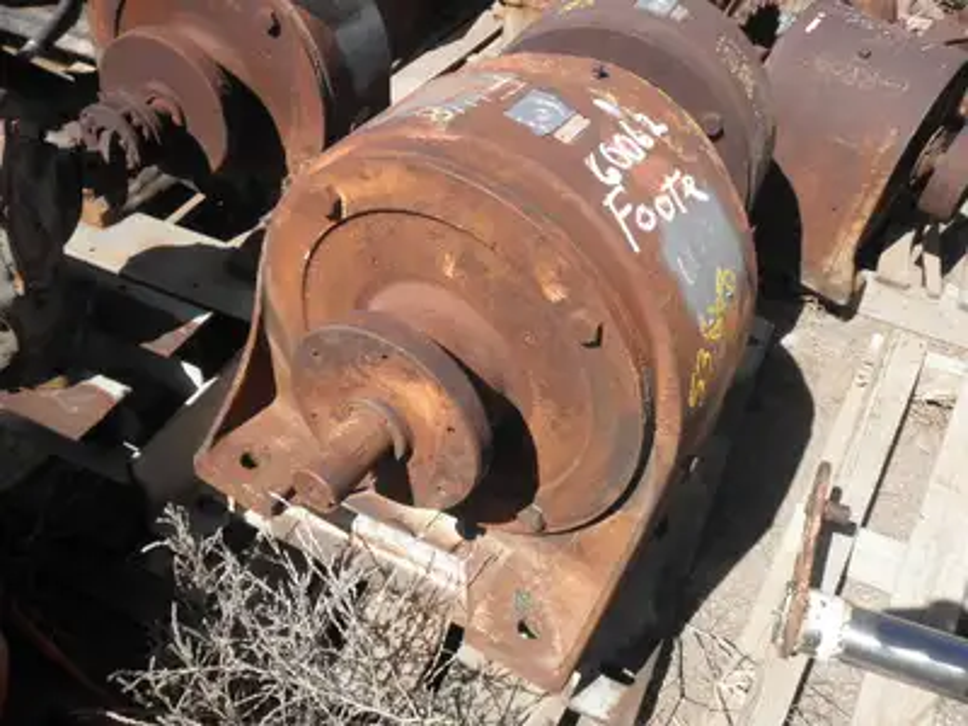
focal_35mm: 35
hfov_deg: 52.6
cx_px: 484
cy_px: 363
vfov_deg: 40.7
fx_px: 979
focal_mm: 6.1
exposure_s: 1/80
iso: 64
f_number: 9.1
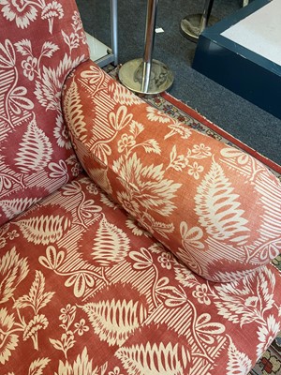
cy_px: 188
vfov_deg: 69.4
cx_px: 140
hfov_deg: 54.9
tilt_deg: -58.7
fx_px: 271
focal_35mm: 25
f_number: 1.6
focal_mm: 5.1
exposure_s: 1/50
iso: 125
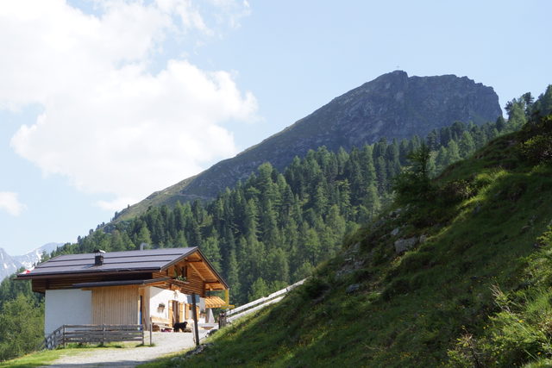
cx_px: 276
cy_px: 184
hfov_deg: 53.1
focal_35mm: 36
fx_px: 552
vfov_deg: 36.9
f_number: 8
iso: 100
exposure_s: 1/250
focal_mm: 24
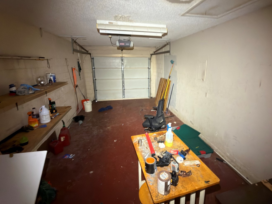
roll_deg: +0.4
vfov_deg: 74.5
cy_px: 91
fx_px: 134
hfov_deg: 90.9
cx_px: 145
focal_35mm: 17
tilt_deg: -12.2
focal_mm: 2.22
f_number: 2.2
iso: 320
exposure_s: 1/24
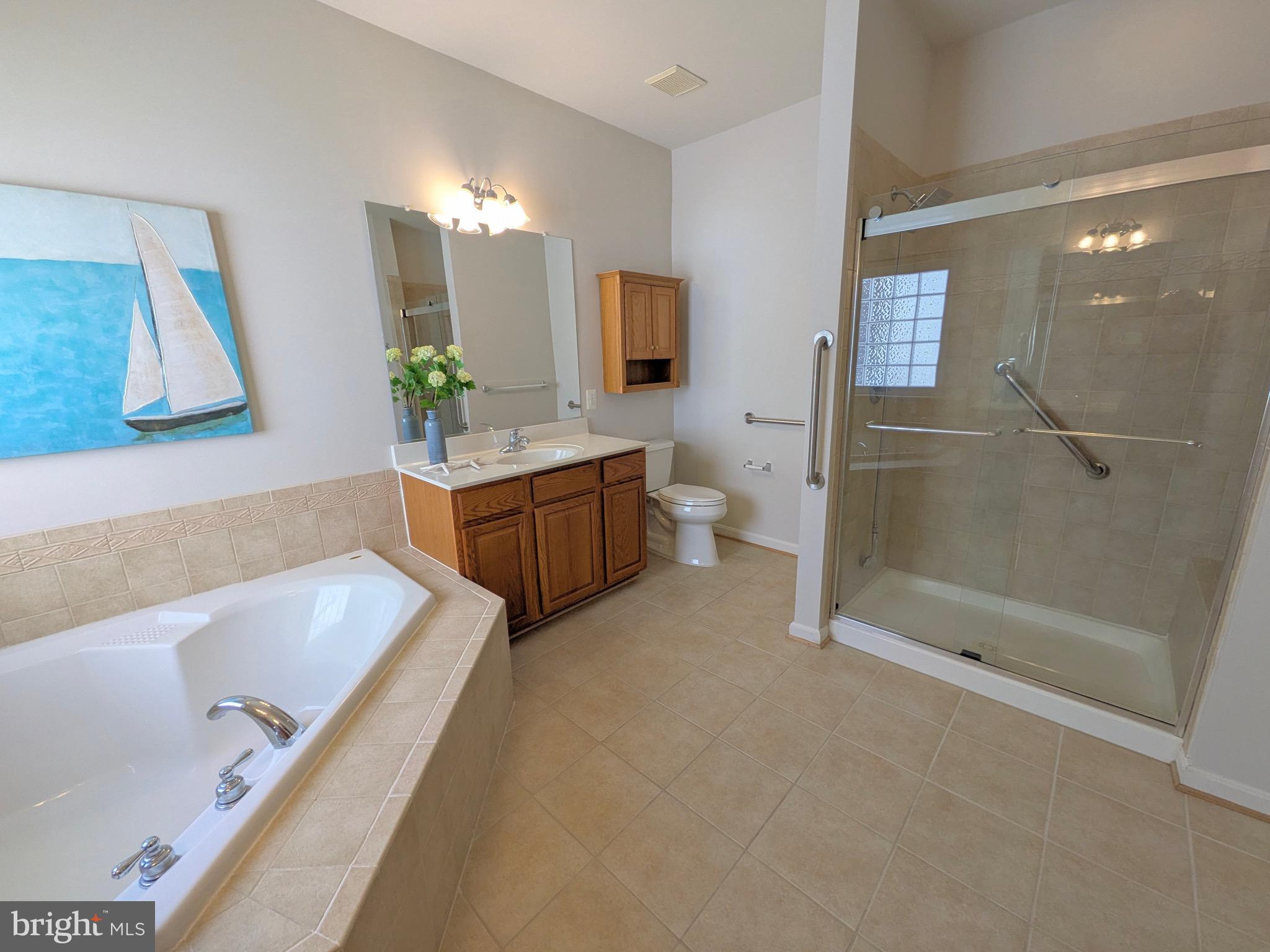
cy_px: 476
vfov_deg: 85.7
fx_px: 514
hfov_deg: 102.1
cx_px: 635
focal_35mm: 14
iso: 86
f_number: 2.2
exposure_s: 1/120
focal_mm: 1.85
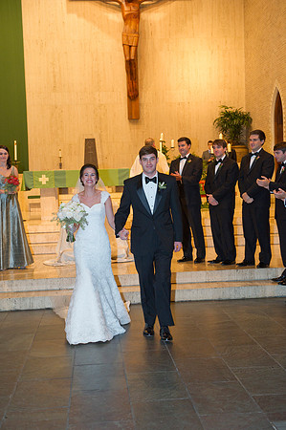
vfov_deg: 38.2
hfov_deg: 25.9
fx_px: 621
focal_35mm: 52
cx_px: 143
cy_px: 215
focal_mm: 52
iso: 1600
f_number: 5
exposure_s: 1/80
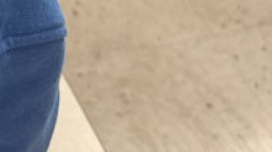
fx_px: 872
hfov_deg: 15.9
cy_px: -120
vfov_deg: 9.5
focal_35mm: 121
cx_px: -164
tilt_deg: -42.8
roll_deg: +0.6
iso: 400
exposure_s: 1/60
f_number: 1.78
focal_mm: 6.76
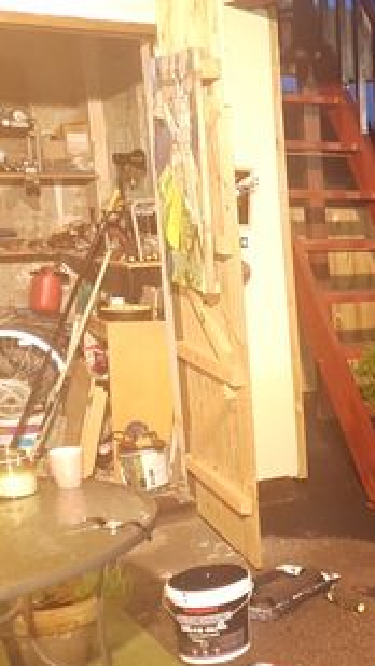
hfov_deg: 18.3
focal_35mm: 55
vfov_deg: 37.6
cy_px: 416
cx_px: 629
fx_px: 971
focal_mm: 4.2
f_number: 1.7
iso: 250
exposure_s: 1/10
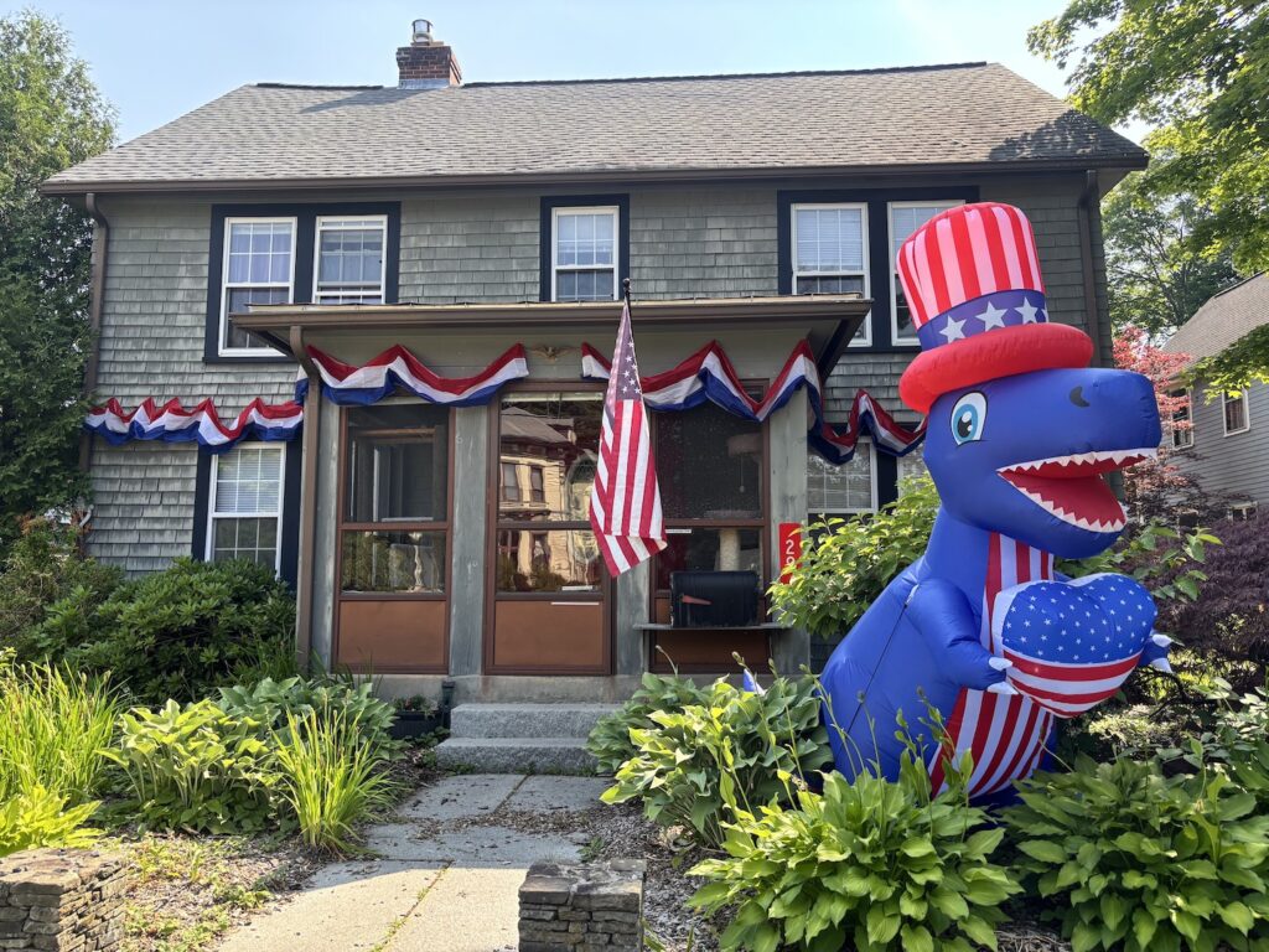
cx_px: 634
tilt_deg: +6.4
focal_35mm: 26
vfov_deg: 53.1
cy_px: 476
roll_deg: -0.3
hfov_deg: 67.3
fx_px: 953
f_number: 1.6
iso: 50
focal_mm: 5.96
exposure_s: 1/484
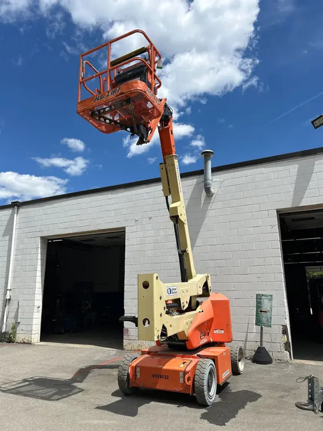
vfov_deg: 67.3
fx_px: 323
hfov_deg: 53.1
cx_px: 162
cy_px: 216
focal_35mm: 26
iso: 50
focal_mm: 5.7
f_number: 1.5
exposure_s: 1/5882
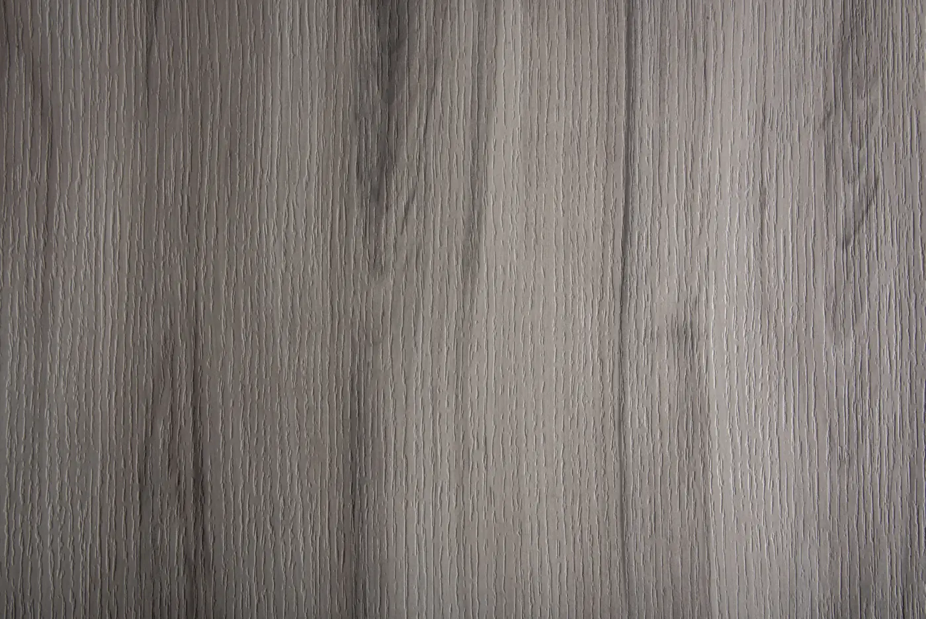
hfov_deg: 50.7
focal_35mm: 38
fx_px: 978
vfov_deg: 35.1
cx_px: 463
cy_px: 310
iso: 100
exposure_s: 1/160
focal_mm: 38
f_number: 22
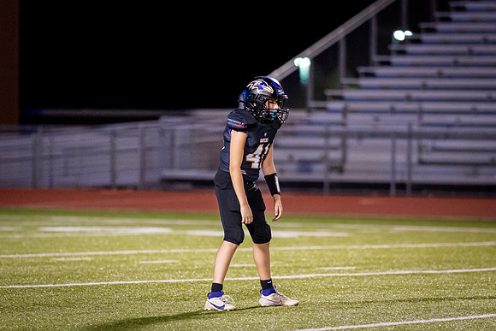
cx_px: 250
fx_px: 4256
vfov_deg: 4.5
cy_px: 168
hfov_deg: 6.7
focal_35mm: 309
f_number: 1.8
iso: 2000
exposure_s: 1/1250
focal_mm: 135
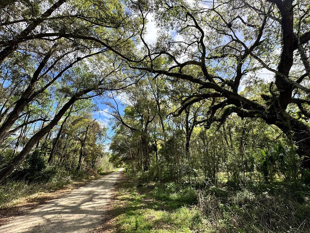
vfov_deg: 81.7
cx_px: 162
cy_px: 112
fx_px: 134
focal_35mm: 15
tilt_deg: +21.1
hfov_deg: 98.1
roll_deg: +0.9
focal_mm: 2.22
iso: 40
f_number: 2.2
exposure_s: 1/895
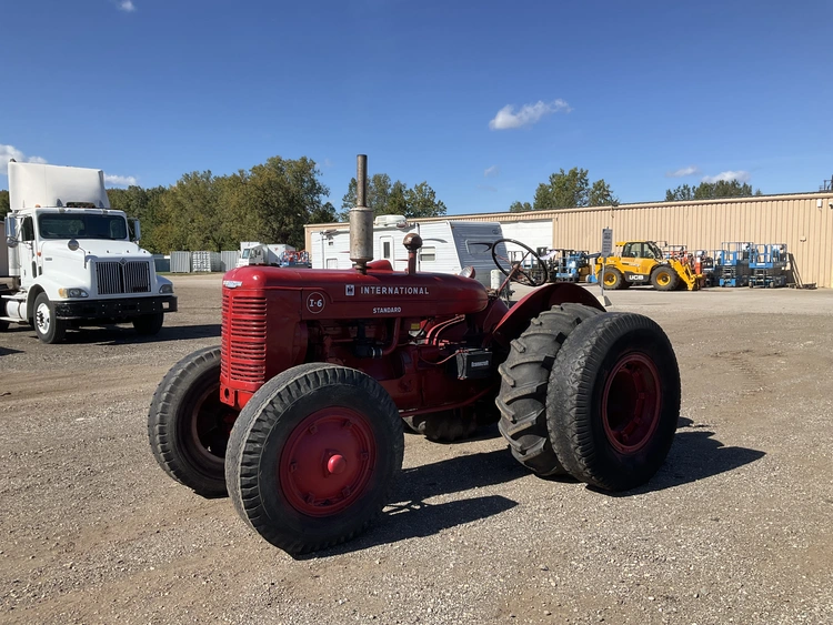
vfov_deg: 48.3
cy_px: 312
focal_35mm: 29
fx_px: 698
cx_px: 416
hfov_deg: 61.6
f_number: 1.8
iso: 25
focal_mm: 3
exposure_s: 1/1848
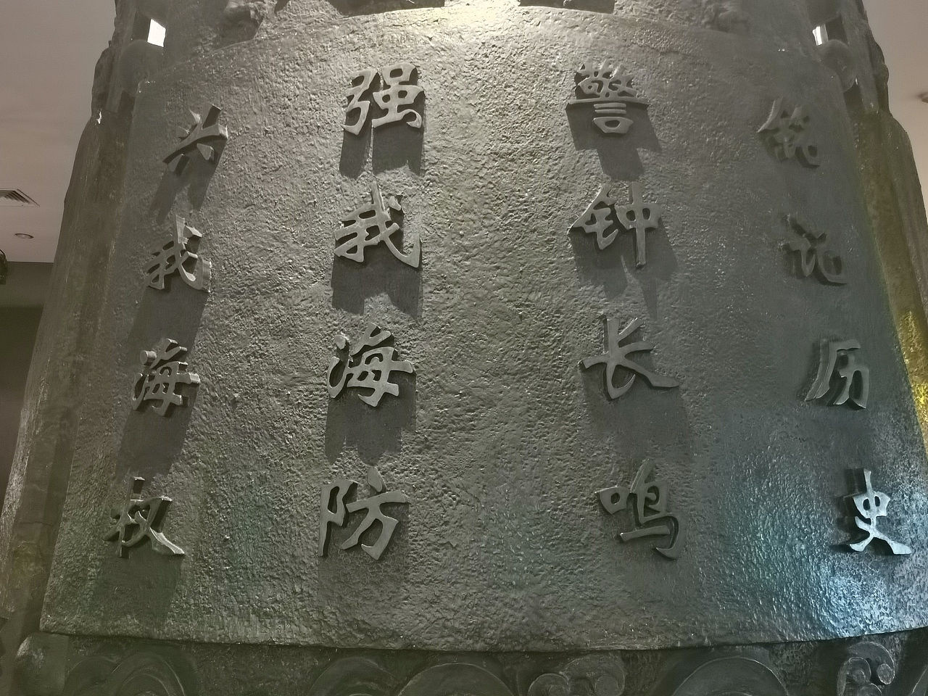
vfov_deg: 45.4
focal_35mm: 31
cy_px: 348
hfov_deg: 58.4
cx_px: 464
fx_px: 831
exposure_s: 1/25
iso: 400
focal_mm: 5.58
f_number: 1.8
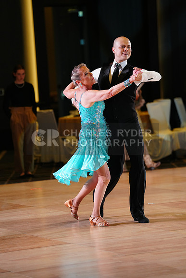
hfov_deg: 8.7
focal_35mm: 157
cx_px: 93
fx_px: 1216
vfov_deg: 13.1
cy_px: 139
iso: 1250
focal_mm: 157
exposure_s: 1/250
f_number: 2.8
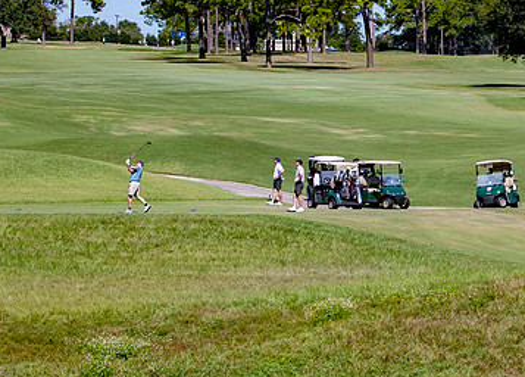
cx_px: 426
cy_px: 149
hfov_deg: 8.8
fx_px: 3404
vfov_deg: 6.3
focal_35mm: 228
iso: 100
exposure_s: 1/2500
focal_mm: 78
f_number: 2.8
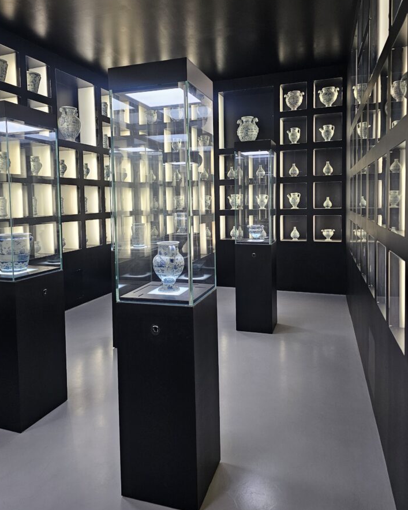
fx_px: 393
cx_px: 196
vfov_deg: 65.8
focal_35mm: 26
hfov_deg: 54.9
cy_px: 222
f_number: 1.7
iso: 250
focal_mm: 6.3
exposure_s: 1/100
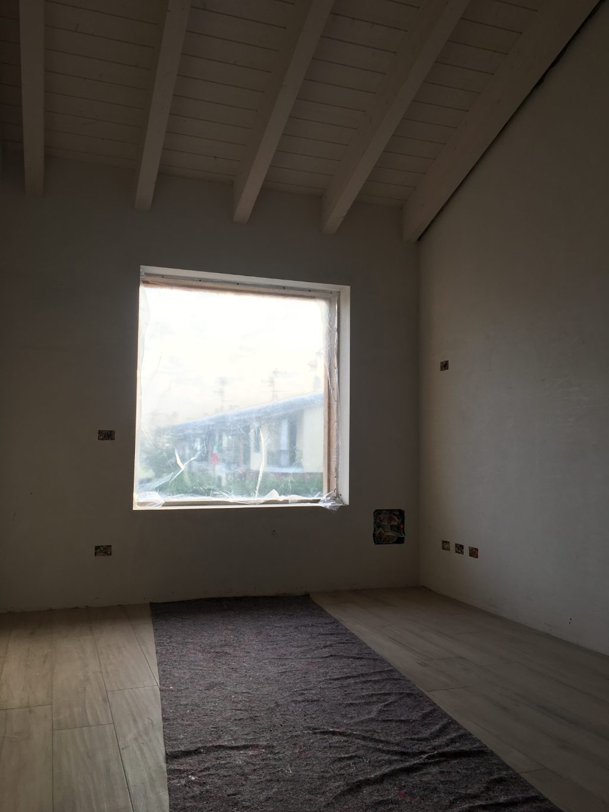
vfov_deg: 61.7
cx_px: 304
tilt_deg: +4.5
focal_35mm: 29
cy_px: 406
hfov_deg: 48.2
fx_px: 680
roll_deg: -0.8
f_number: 2.2
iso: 25
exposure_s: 1/111
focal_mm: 4.15
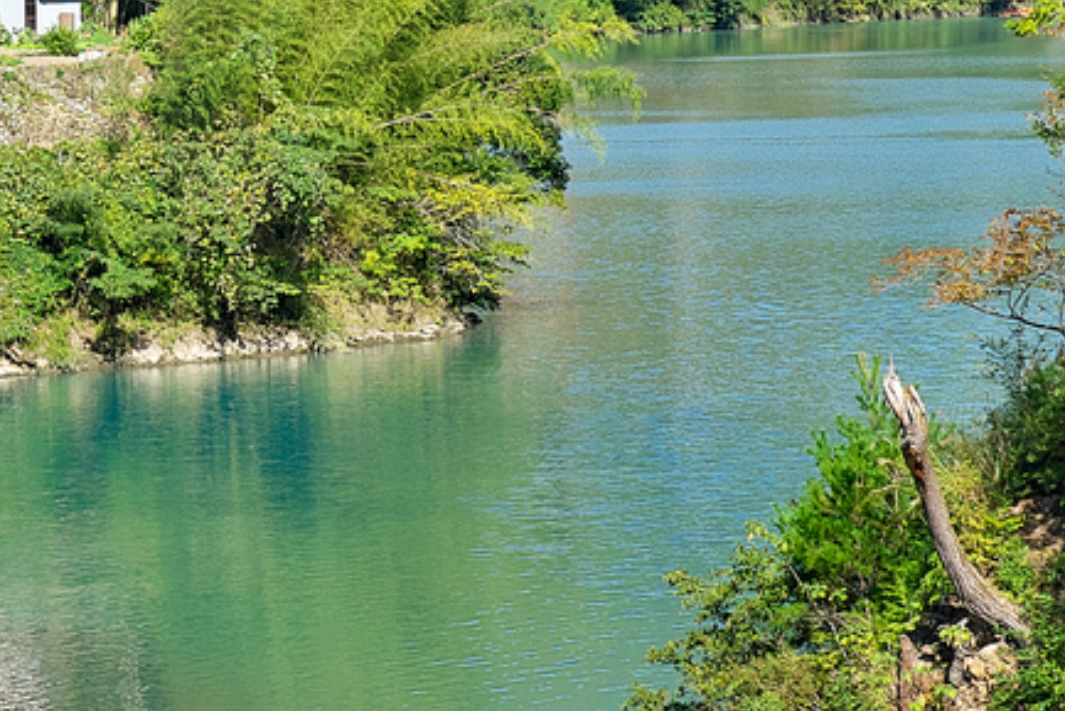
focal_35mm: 203
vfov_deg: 6.7
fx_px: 6007
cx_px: -182
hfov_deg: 10.0
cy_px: 0
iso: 100
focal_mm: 44
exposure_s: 1/125
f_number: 11
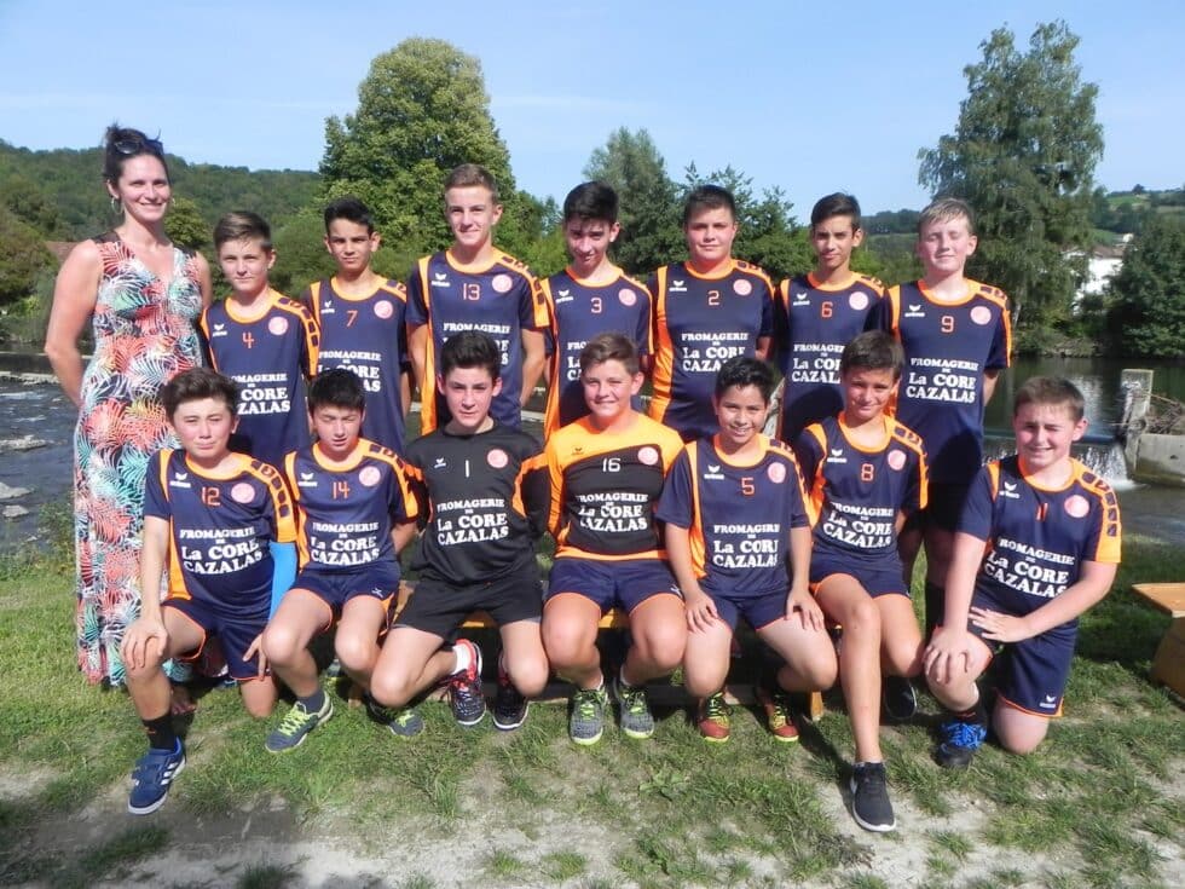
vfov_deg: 53.1
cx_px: 592
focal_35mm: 26
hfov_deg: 67.3
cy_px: 444
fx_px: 890
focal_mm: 4.6
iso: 160
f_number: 7.1
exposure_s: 1/429
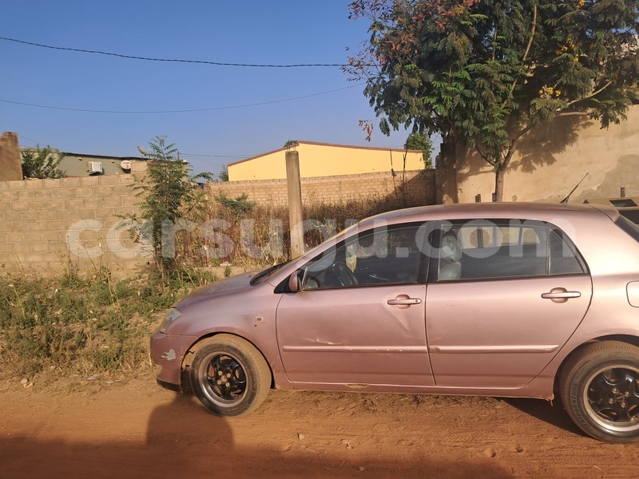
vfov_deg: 51.4
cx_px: 320
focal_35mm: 27
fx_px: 498
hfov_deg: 65.3
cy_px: 240
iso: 50
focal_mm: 4
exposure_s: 1/760
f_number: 1.8
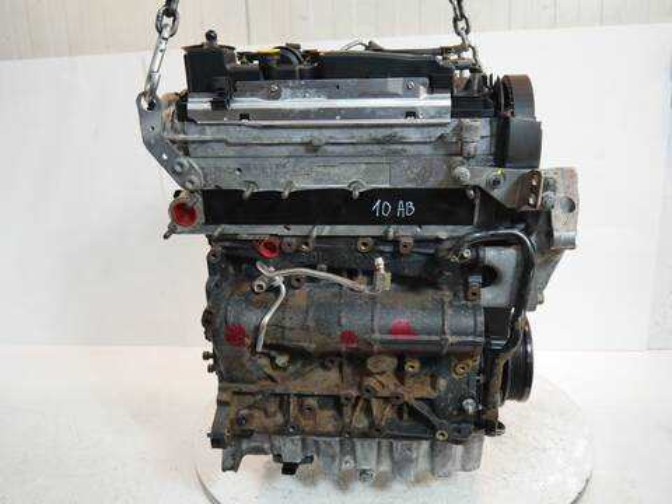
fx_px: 544
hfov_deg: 63.4
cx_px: 336
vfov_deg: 49.7
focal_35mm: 28
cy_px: 252
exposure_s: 1/60
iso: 320
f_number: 3.5
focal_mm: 14
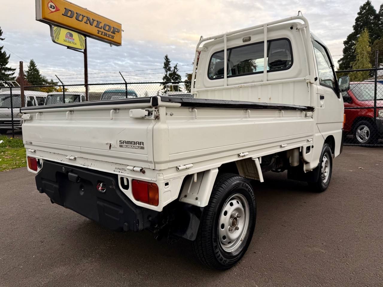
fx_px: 266
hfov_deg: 71.6
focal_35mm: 24
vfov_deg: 56.8
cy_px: 144
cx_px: 192
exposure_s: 1/501
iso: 80
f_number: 1.78
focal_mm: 6.76
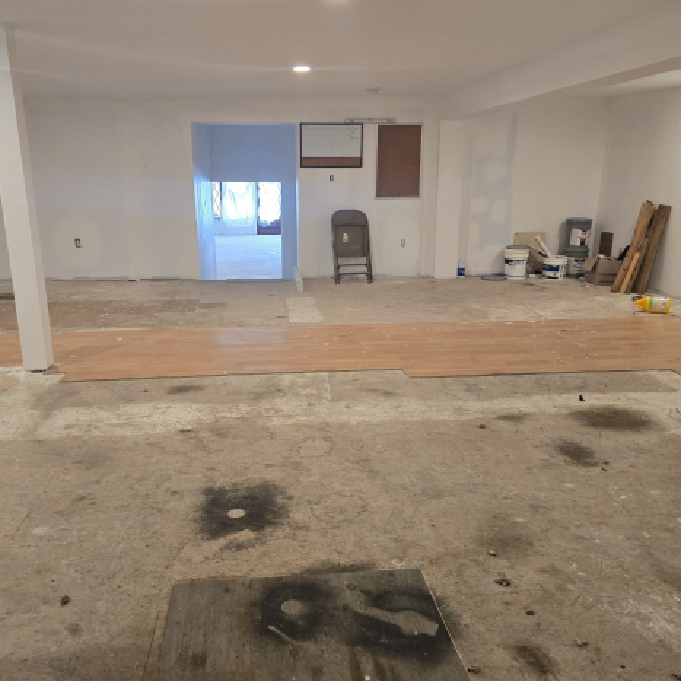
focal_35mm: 29
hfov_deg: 55.6
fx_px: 645
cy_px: 341
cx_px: 324
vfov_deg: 55.6
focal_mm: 6.3
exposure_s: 1/120
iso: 500
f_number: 1.7
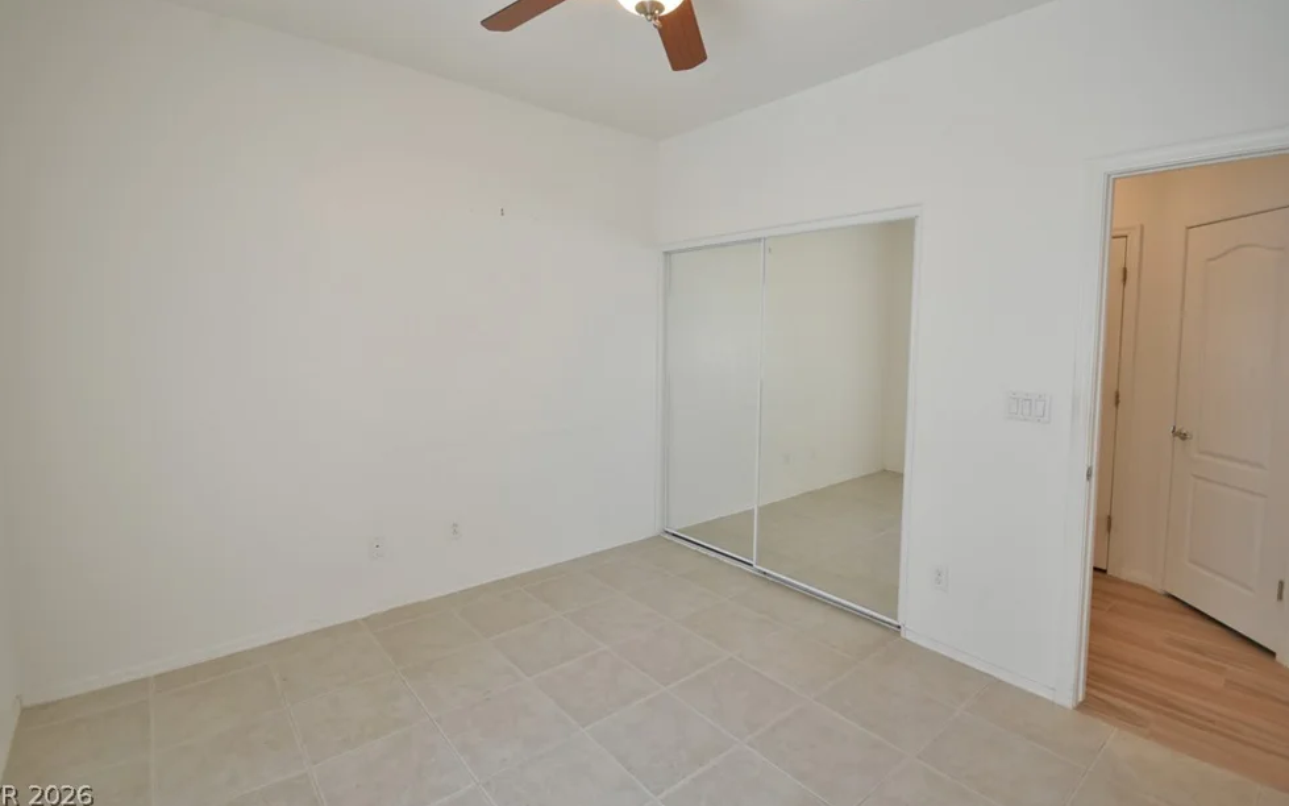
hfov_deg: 97.8
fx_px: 562
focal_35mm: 16
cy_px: 365
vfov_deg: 71.1
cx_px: 636
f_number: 7.1
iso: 1000
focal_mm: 10
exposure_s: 1/15
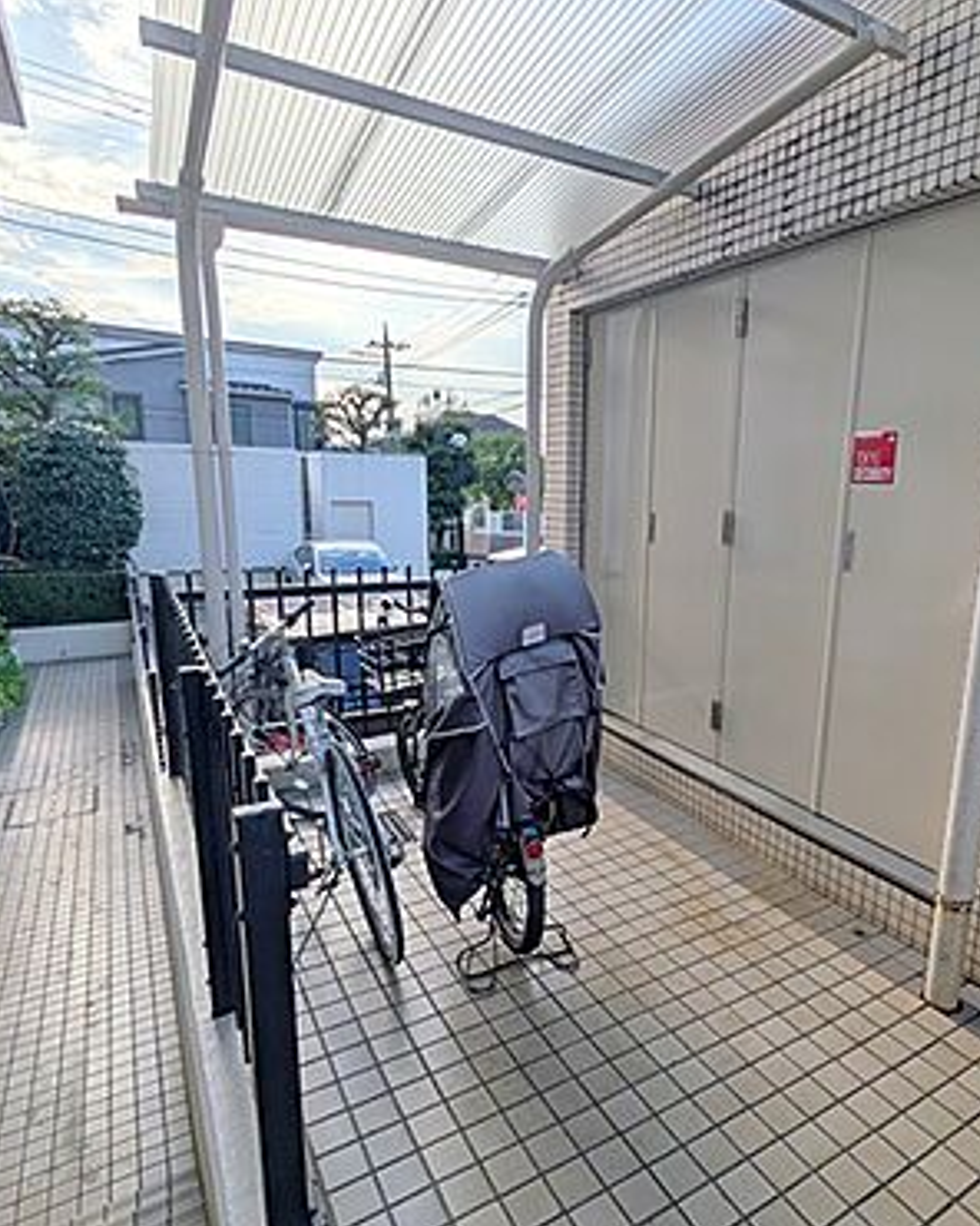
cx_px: 608
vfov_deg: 83.2
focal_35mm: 19
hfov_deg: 69.8
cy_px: 643
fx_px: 689
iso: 53
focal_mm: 2.02
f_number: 1.7
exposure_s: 1/4878
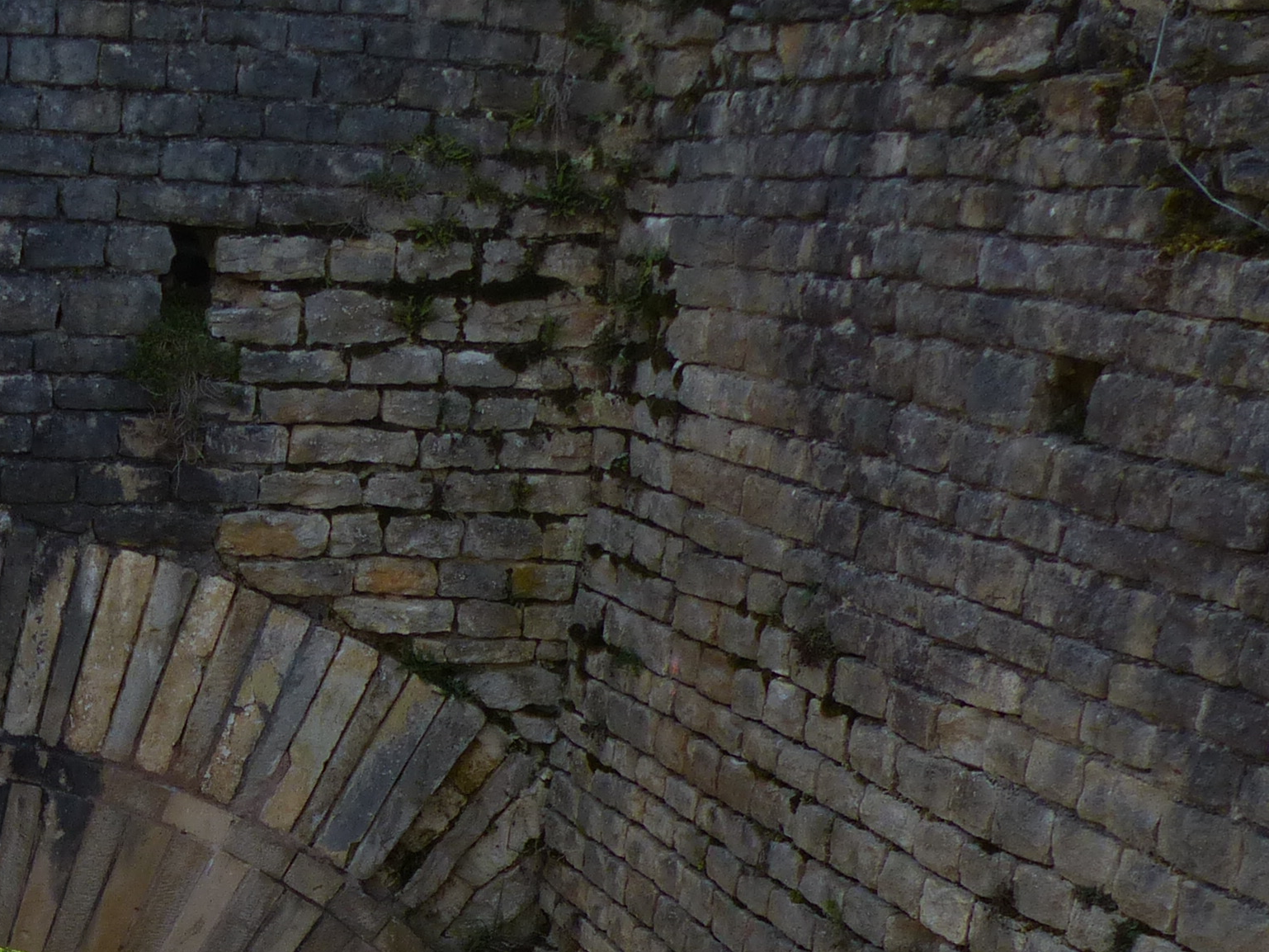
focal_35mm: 65
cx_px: -18
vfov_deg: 21.1
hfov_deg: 27.9
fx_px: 2383
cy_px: 1124
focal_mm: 4.5
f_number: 2.8
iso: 100
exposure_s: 1/500
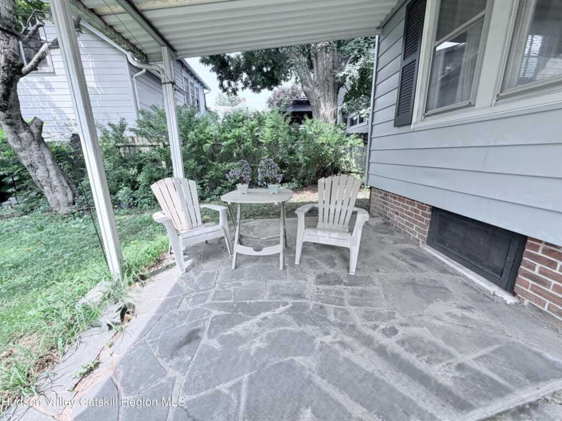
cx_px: 281
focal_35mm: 14
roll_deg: +1.1
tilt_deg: -13.9
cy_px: 210
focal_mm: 2.22
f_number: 2.2
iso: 50
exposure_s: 1/217
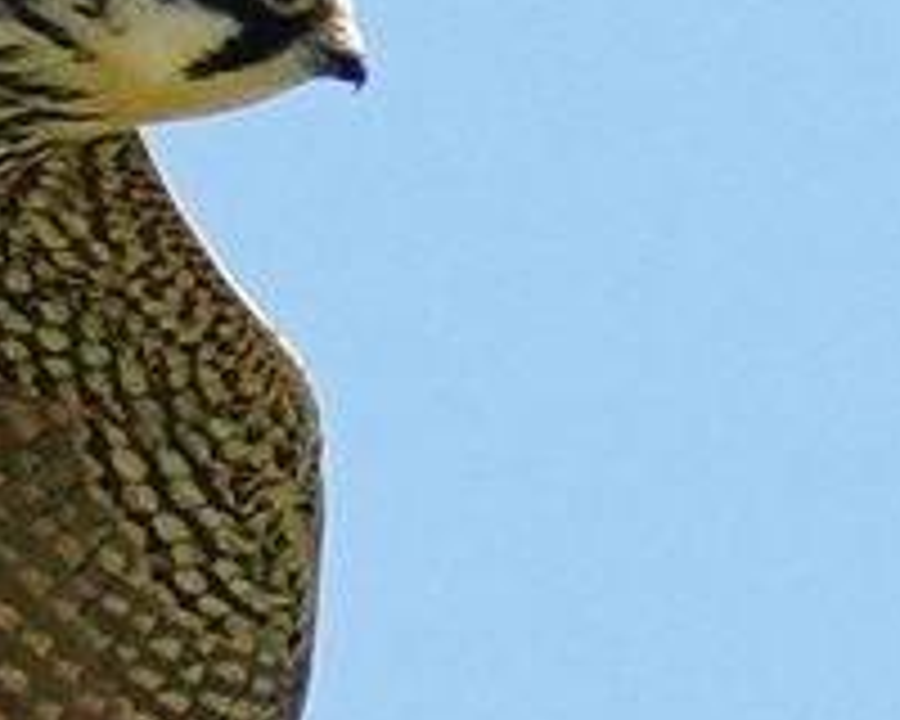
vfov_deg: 0.6
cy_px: 108
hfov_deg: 0.8
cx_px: 252
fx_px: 67337
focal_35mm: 2528
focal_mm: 600
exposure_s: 1/2000
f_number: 7.1
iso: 1000
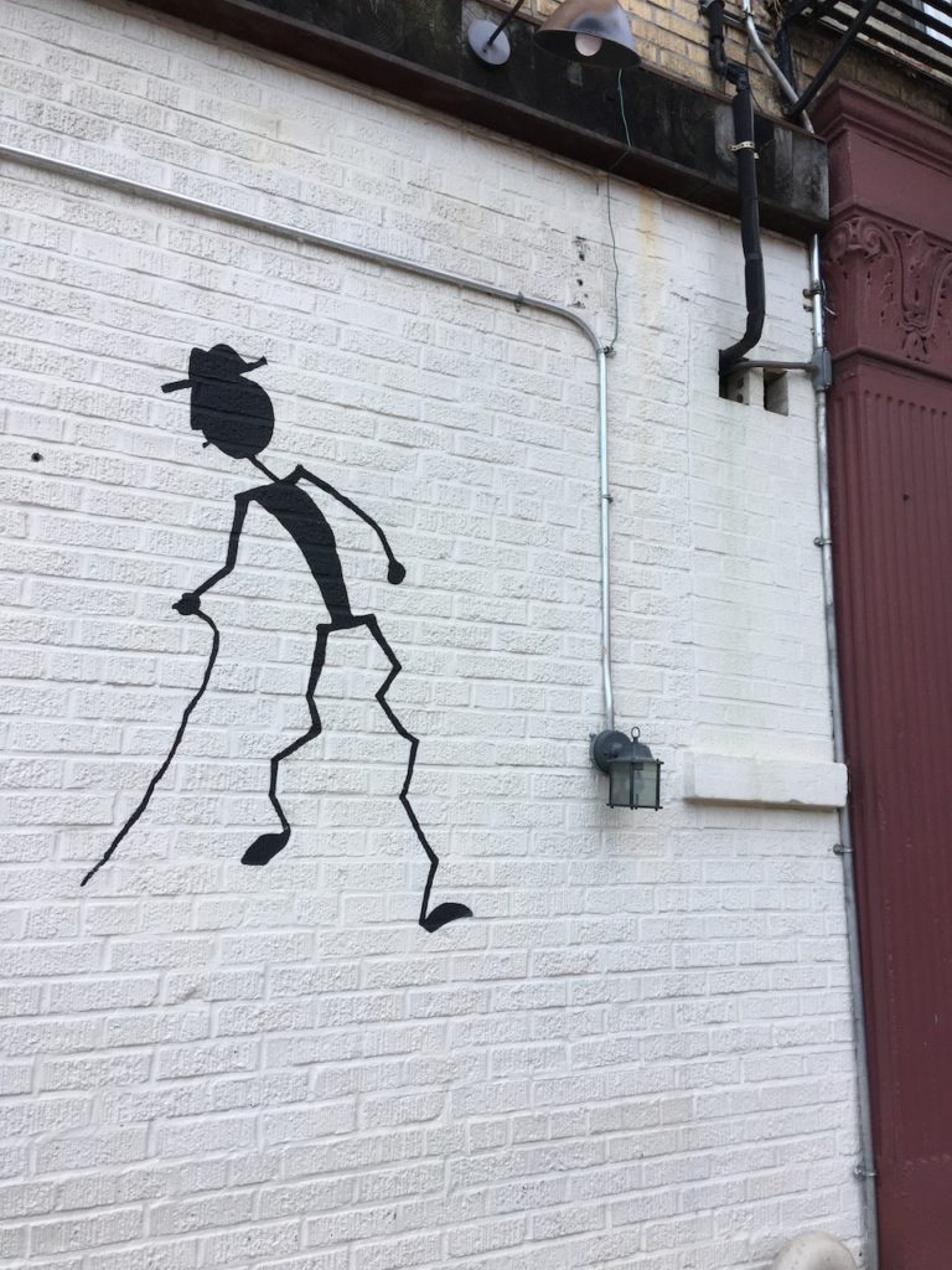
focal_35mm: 29
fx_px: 1063
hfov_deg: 48.2
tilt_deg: +11.9
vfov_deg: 61.7
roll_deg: -1.1
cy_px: 635
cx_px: 476
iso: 40
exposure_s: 1/120
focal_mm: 4.15
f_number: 2.2
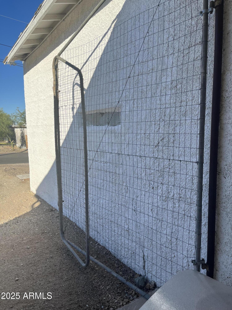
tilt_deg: -6.3
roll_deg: +1.3
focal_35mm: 26
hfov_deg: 53.1
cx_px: 116
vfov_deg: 67.3
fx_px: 232
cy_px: 155
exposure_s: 1/1695
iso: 50
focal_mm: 5.1
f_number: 1.6
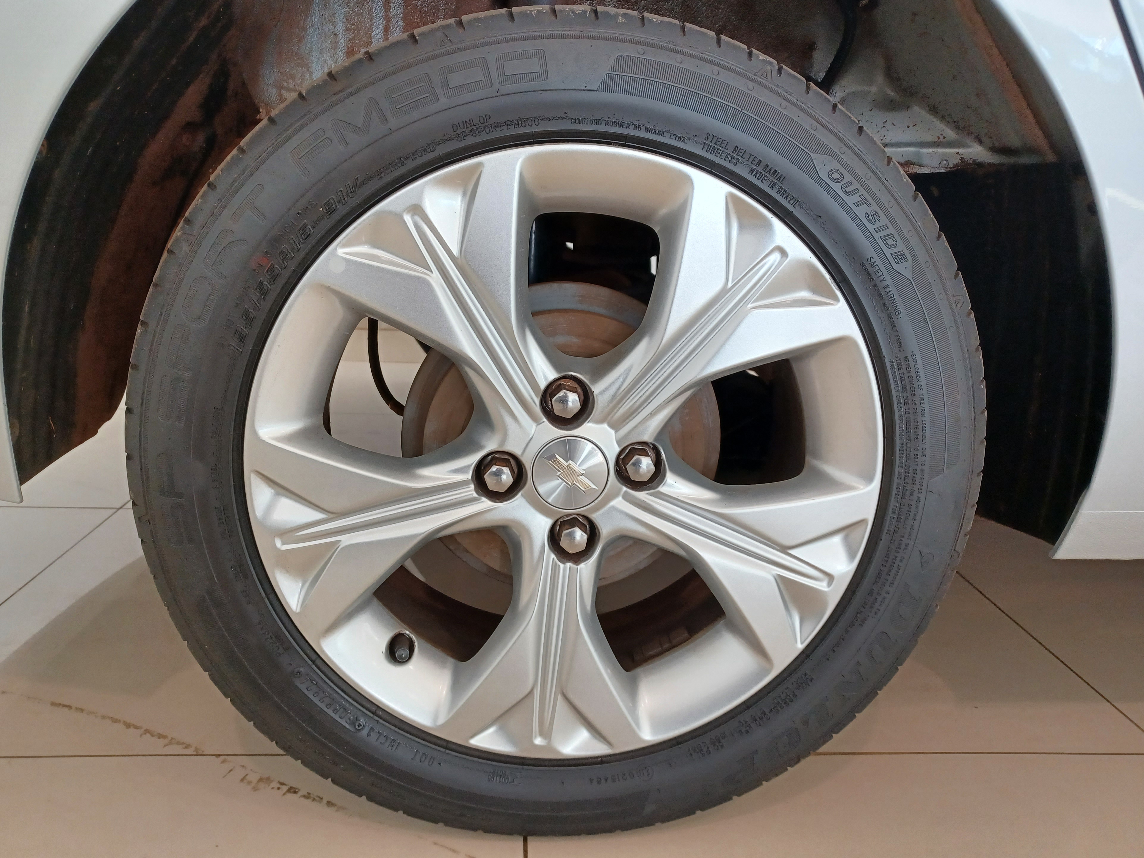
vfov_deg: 53.1
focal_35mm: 26
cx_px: 571
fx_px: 859
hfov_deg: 67.3
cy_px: 429
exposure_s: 1/60
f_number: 1.8
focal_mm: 4.6
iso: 200
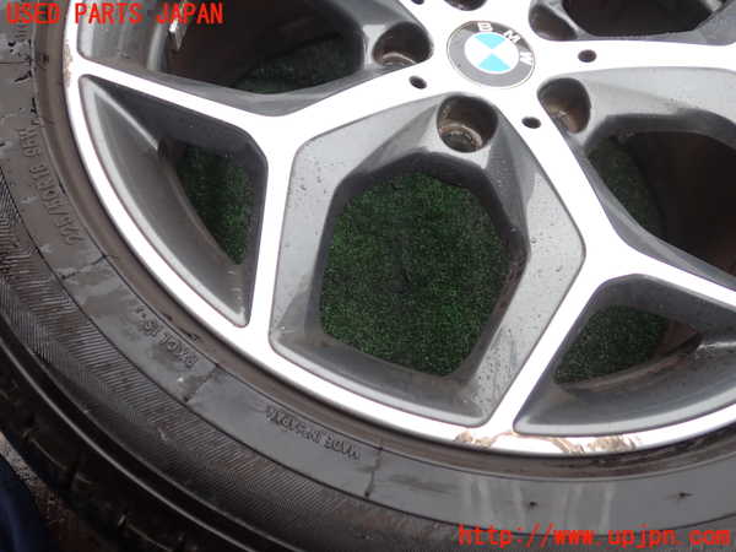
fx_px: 638
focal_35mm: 30
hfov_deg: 60.0
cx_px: 368
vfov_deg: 46.8
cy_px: 276
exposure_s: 1/100
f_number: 2.3
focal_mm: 5.4
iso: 100
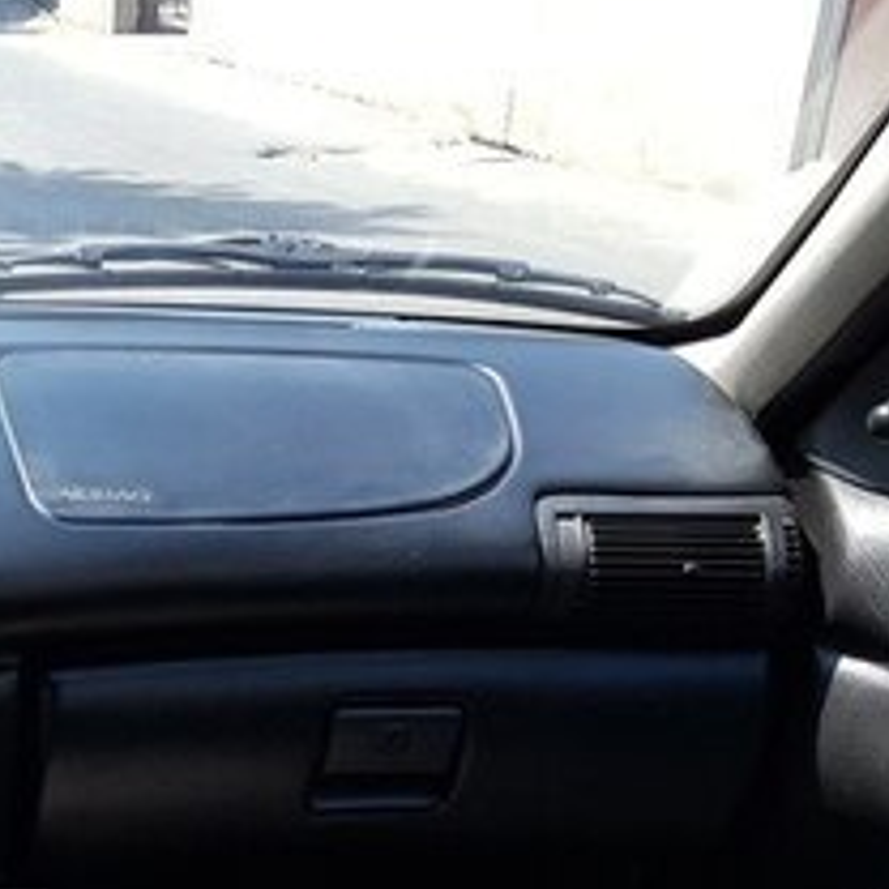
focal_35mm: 73
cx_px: -385
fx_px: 2121
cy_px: 955
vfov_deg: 22.5
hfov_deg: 20.7
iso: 40
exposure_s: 1/353
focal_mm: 4.2
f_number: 1.7
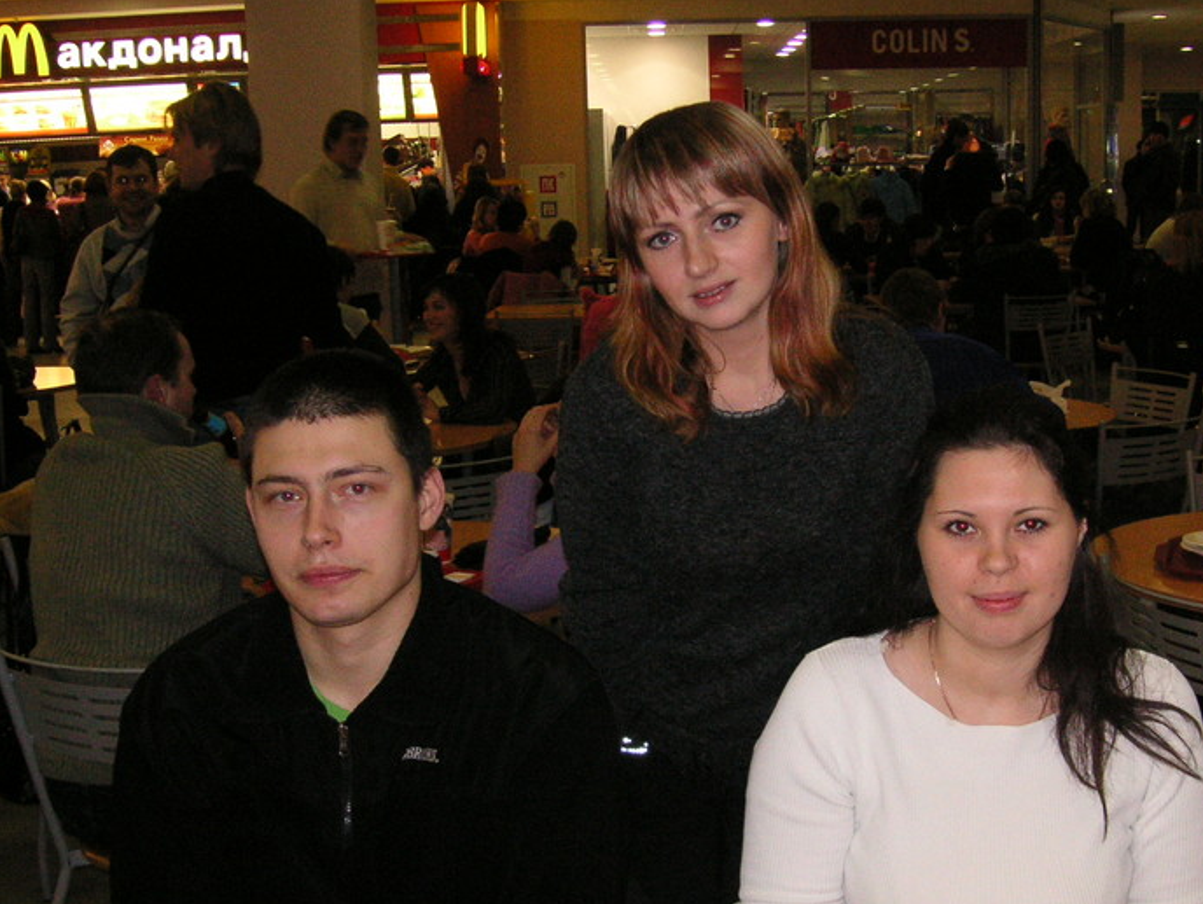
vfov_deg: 29.1
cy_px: 537
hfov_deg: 38.0
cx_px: 727
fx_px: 1739
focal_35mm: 50
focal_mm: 6.1
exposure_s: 1/45
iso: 160
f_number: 2.8
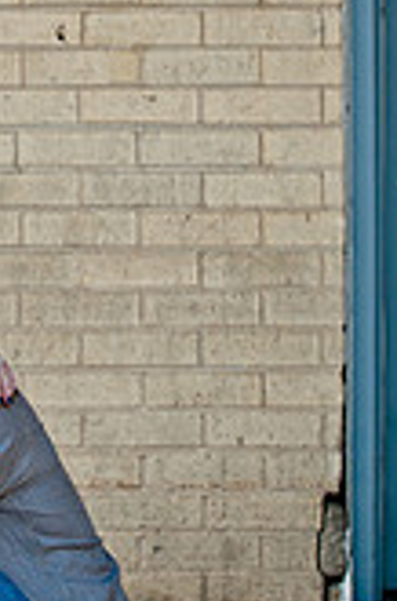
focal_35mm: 328
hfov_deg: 4.2
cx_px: -111
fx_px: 5460
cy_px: 69
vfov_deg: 6.3
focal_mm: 80
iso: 400
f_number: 5
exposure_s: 1/160
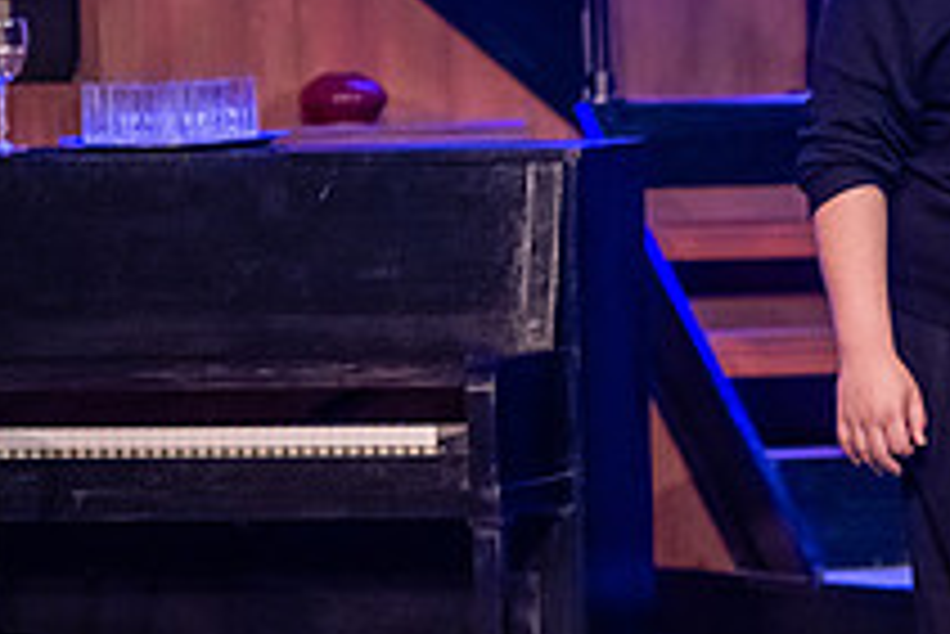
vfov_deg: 3.1
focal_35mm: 439
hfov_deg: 4.7
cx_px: 1175
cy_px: 281
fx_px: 11592
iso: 4000
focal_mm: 160
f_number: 3.2
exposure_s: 1/200
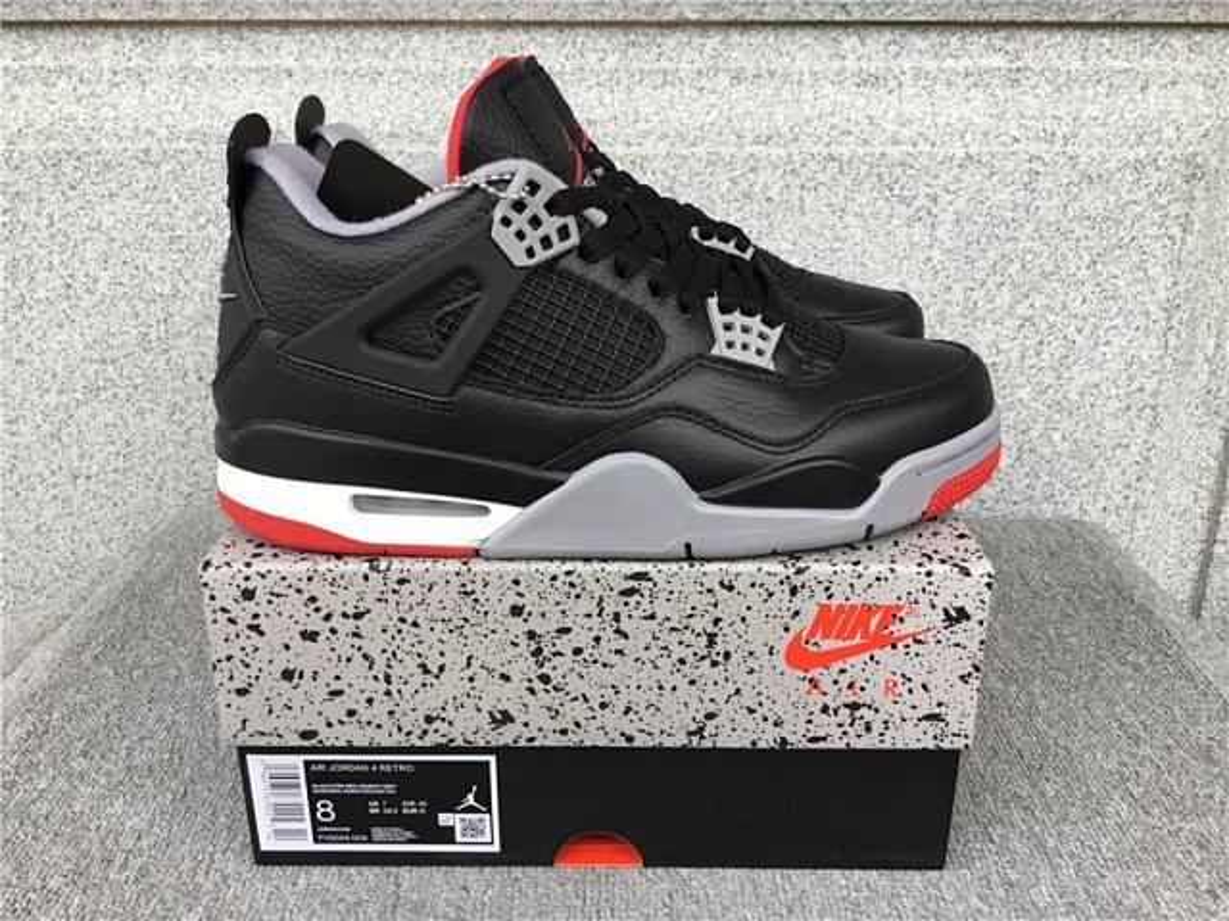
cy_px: 460
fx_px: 1101
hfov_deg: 58.4
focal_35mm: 31
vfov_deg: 45.4
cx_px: 614
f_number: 2.4
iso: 25
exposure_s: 1/100
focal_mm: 3.3
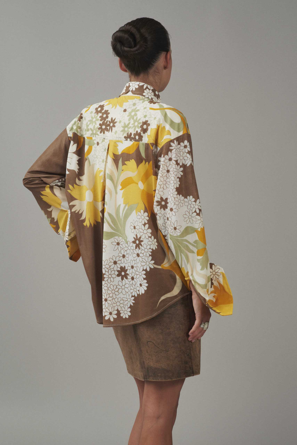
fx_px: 1174
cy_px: 222
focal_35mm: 95
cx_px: 148
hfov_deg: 14.4
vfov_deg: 21.5
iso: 200
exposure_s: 1/160
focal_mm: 95
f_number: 11
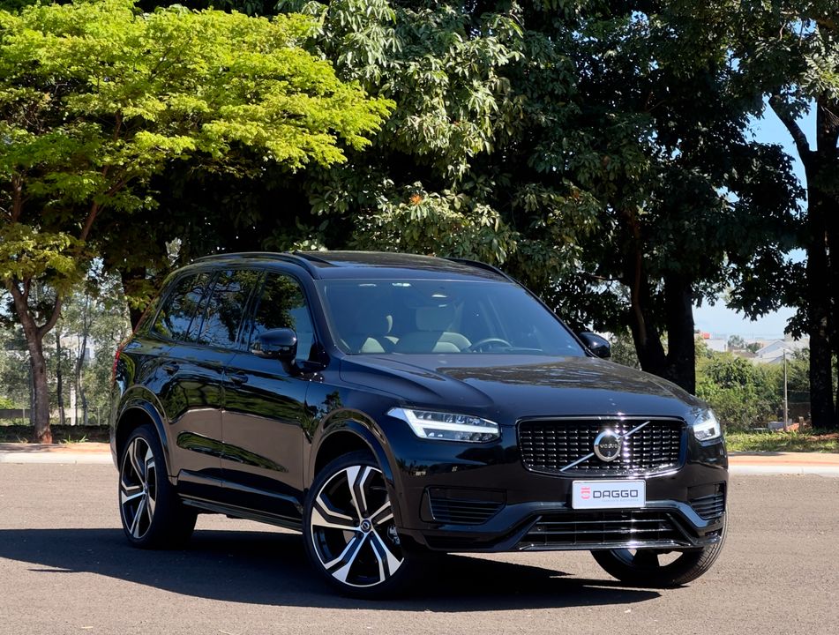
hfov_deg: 25.3
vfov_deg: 19.3
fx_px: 1873
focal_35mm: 77
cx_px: 420
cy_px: 318
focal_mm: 9
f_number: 2.8
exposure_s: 1/194
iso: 25
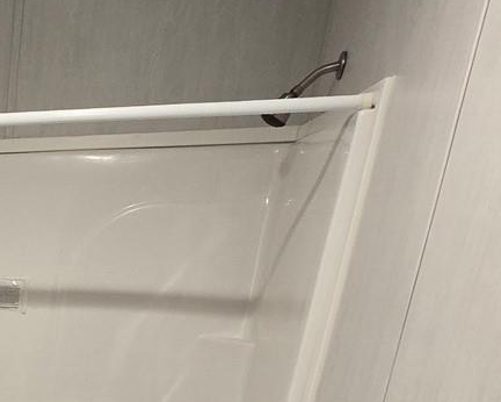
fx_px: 697
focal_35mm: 47
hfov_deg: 30.0
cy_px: 534
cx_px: -176
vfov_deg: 26.7
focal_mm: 2.2
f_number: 2.2
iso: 200
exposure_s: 1/60
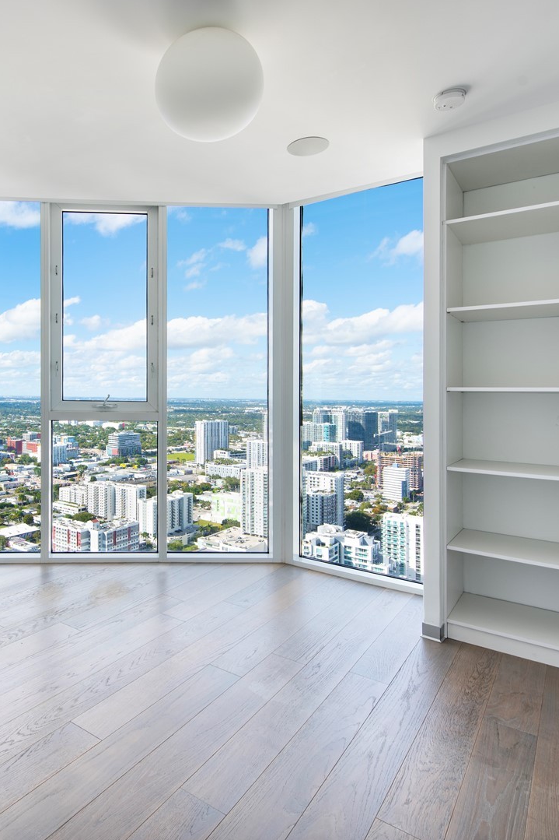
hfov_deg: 54.8
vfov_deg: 78.6
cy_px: 411
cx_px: 146
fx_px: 513
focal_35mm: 22
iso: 100
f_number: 10
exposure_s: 1/80
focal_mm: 14
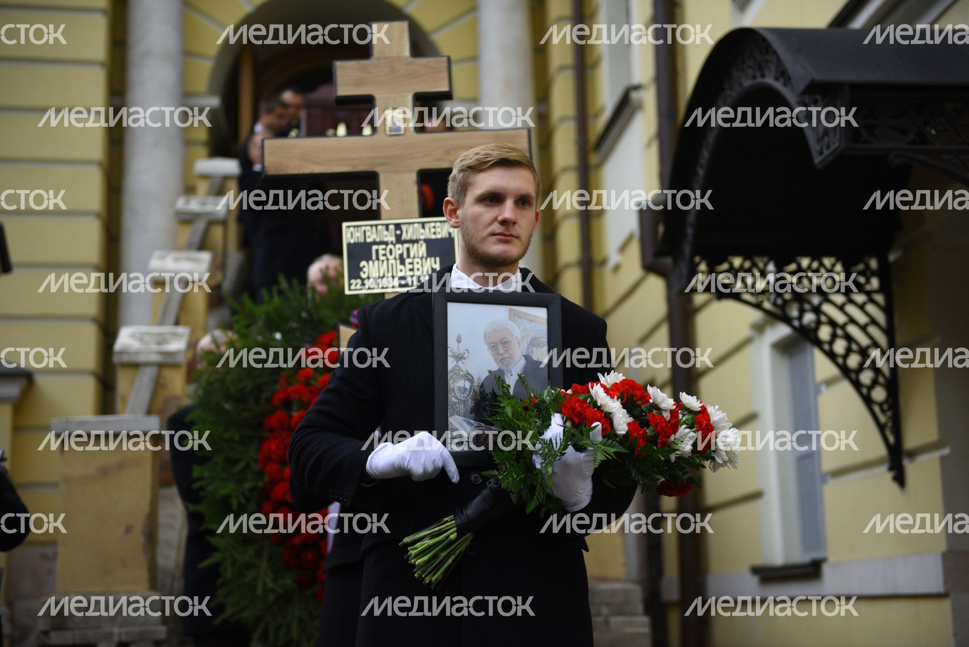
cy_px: 324
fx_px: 1562
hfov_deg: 34.5
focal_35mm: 58
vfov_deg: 23.4
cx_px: 484
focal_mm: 58
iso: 1000
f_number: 2.8
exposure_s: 1/1250
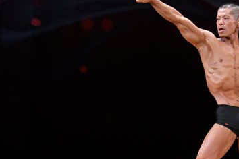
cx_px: 195
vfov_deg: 3.1
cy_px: 103
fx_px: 2934
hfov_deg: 4.7
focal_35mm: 442
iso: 3200
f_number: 5.6
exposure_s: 1/400
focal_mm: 135
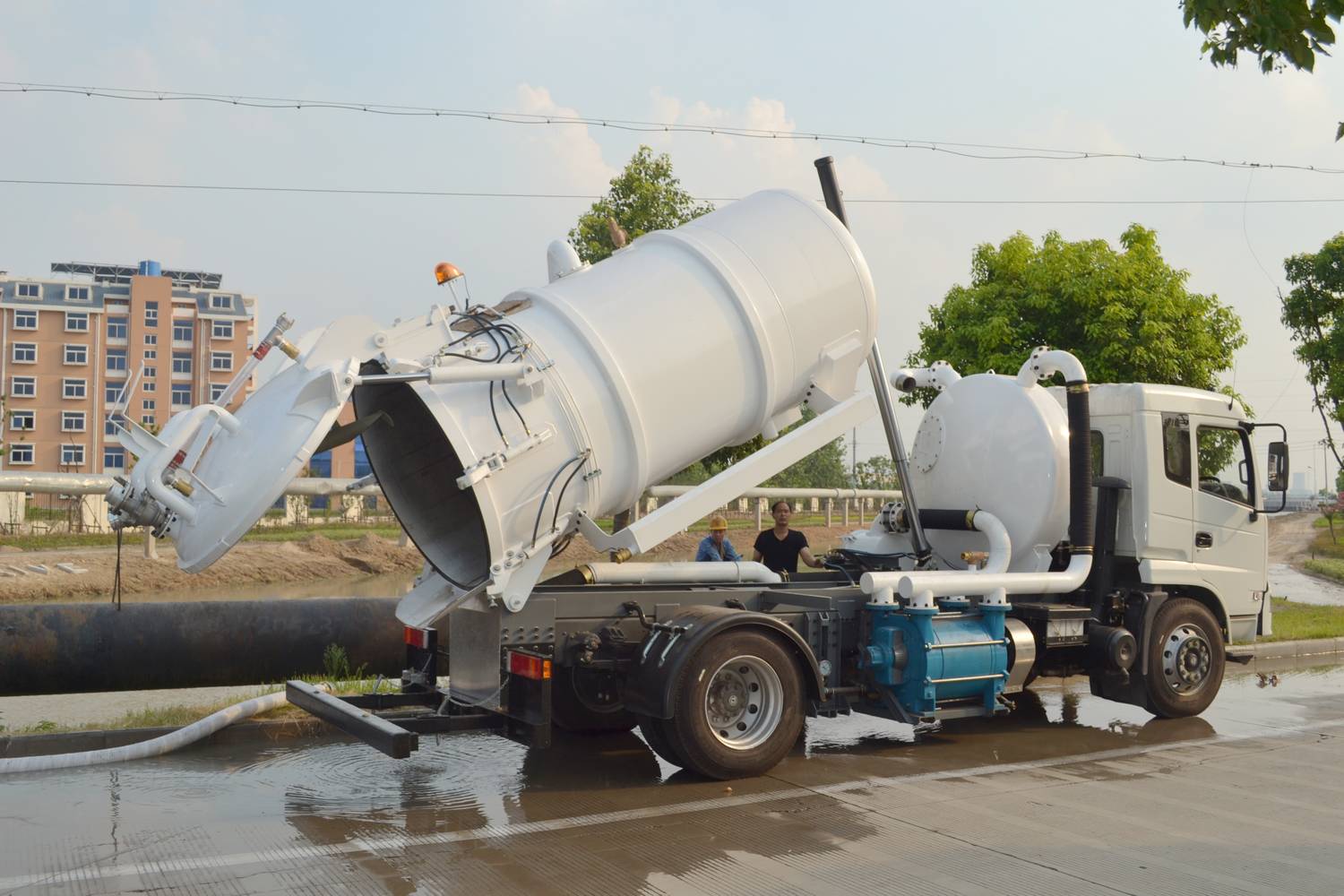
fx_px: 1232
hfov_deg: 57.2
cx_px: 672
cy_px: 448
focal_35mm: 33
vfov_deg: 40.0
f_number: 7.1
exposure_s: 1/200
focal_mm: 22
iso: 100
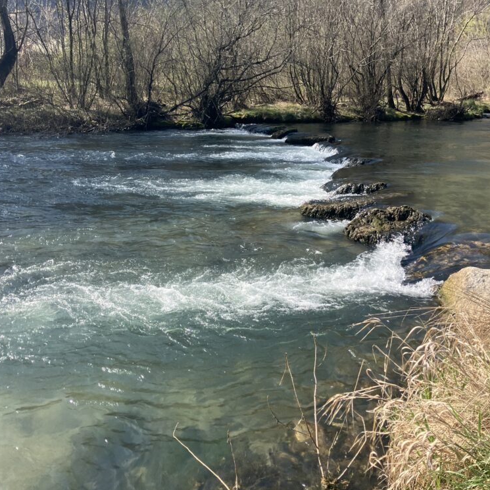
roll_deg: -1.8
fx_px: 545
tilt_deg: -13.2
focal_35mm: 34
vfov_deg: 48.4
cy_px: 220
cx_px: 245
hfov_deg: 48.5
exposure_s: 1/1245
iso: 32
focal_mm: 3.99
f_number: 1.8
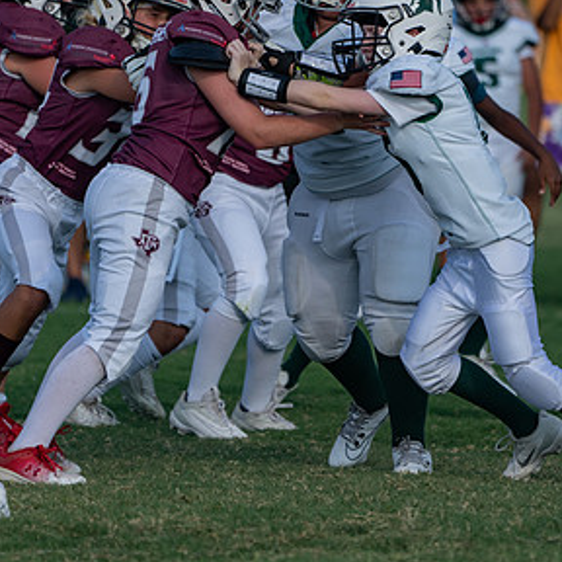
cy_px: 227
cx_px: 316
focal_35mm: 685
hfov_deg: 2.6
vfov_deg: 2.6
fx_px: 12582
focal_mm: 400
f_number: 5.6
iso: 200
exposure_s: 1/1250
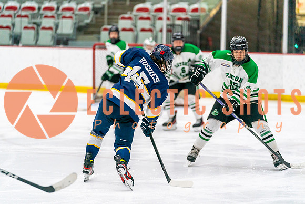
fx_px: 1441
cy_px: 102
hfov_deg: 12.1
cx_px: 152
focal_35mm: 170
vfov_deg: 8.1
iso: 3200
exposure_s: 1/1250
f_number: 2.8
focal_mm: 170
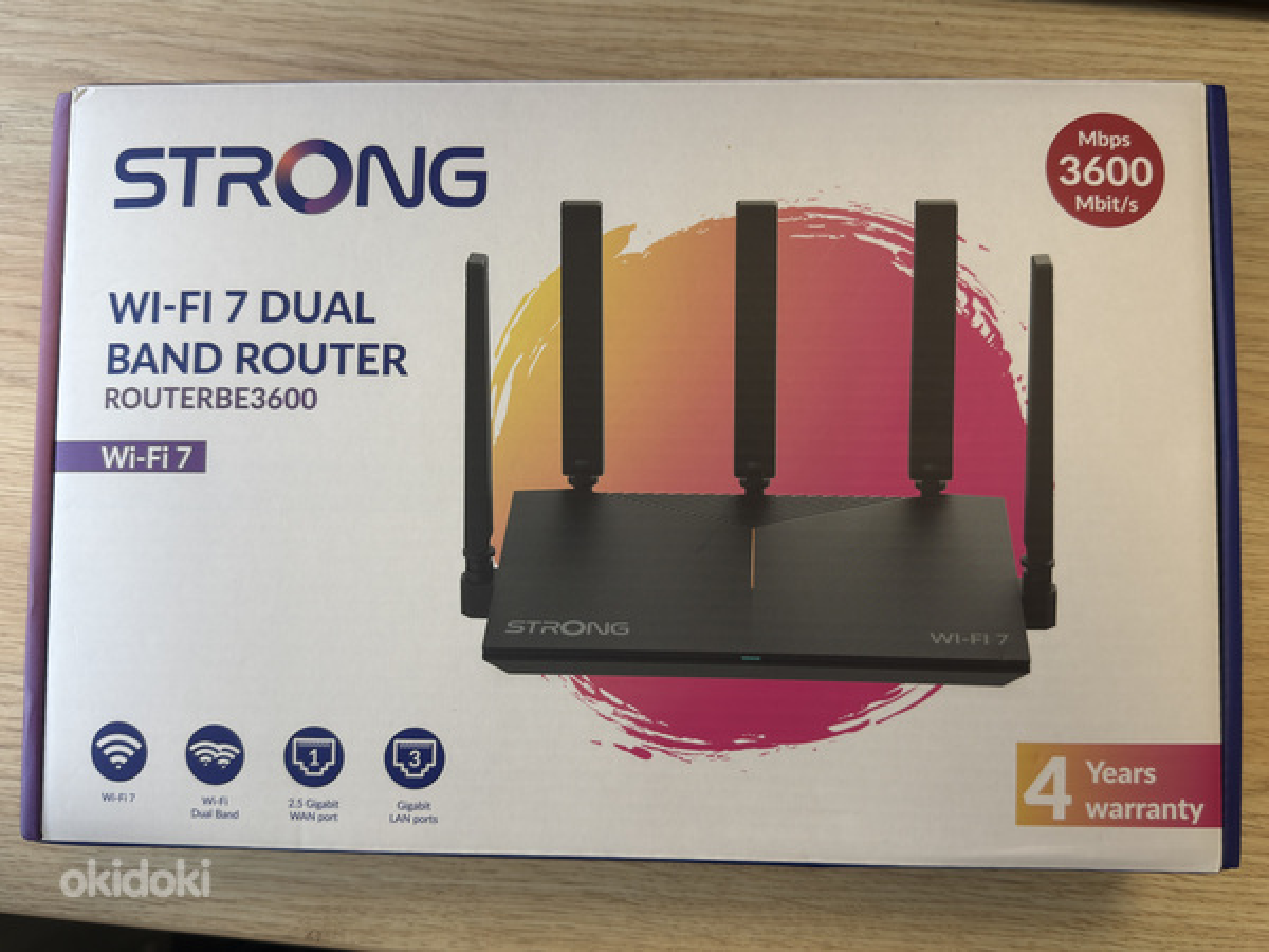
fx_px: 1100
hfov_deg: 60.0
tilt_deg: -85.2
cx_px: 634
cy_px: 476
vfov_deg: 46.8
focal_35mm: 30
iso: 50
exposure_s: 1/185
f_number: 1.78
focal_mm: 6.76
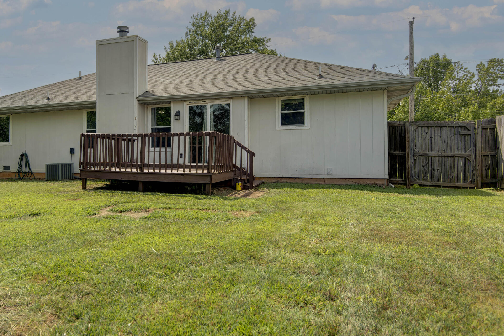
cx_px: 184
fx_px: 378
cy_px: 149
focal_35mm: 27
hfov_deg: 66.2
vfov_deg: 47.9
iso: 100
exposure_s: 1/125
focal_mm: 19
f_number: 6.7
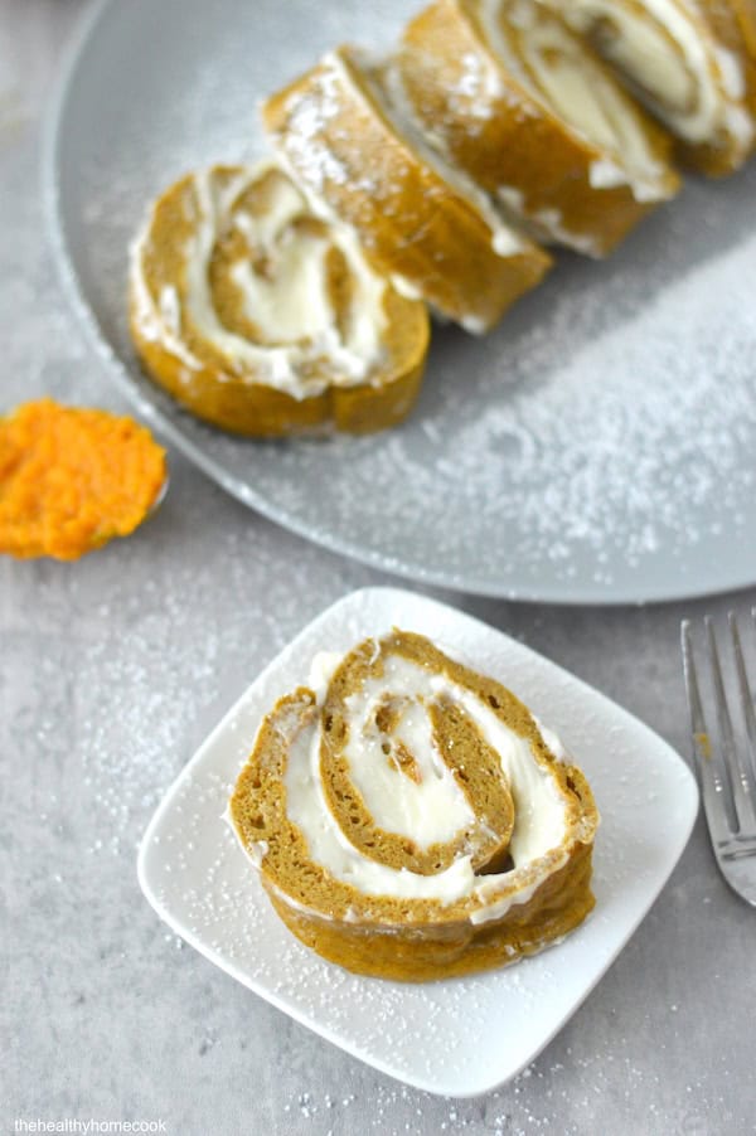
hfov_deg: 18.2
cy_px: 568
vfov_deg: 27.0
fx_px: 2366
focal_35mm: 75
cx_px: 378
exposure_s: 1/500
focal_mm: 50
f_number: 2.5
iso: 1600
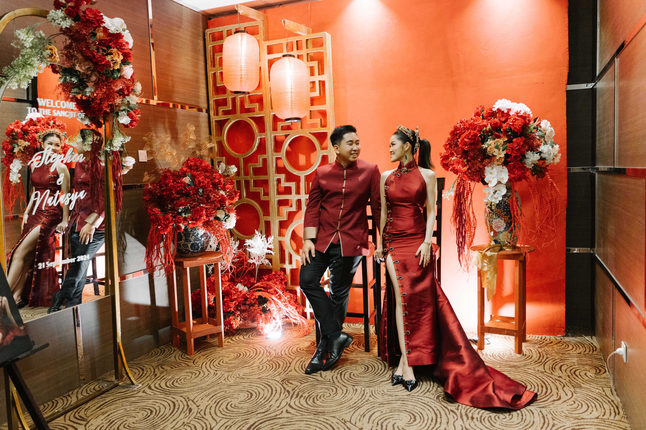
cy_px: 215
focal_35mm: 30
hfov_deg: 61.9
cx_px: 323
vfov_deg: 43.6
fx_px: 538
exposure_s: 1/125
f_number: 2.8
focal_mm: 30
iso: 2000
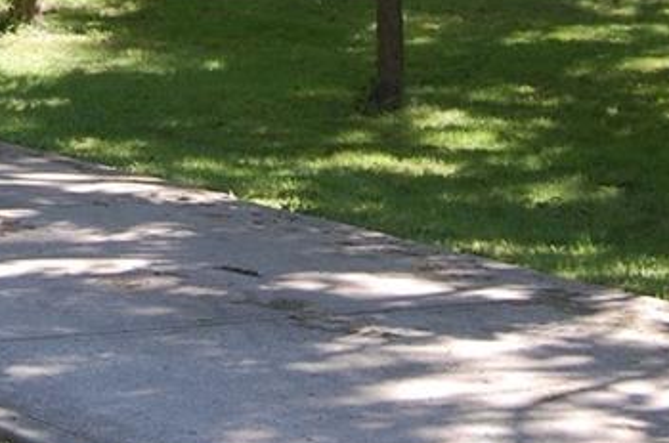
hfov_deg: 12.3
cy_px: -136
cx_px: 258
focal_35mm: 167
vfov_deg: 8.1
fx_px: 3098
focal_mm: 38
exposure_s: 1/160
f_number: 6.3
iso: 200
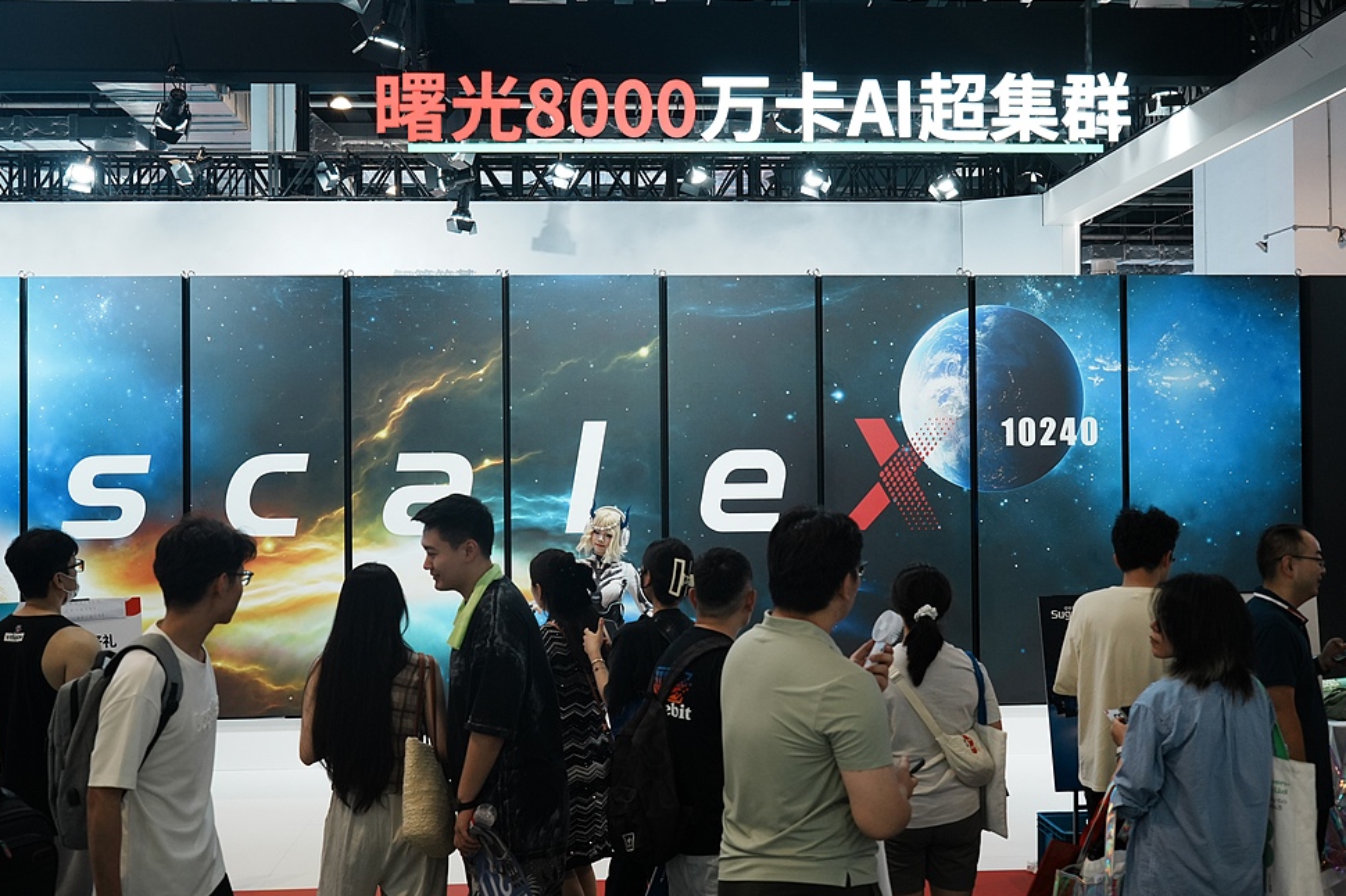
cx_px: 674
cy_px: 467
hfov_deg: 50.2
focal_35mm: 38
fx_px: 1436
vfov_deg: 34.7
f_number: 4.5
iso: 1000
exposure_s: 1/250
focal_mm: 36.4
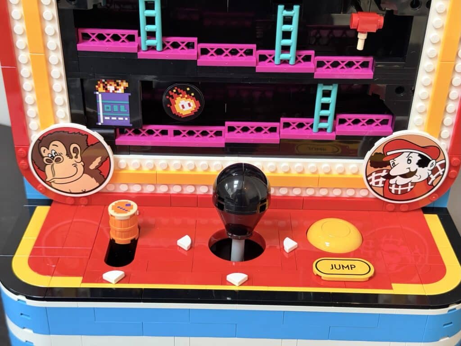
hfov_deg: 39.7
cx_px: 230
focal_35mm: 48
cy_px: 173
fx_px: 639
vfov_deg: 30.3
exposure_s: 1/40
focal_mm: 6.76
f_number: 1.78
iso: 320
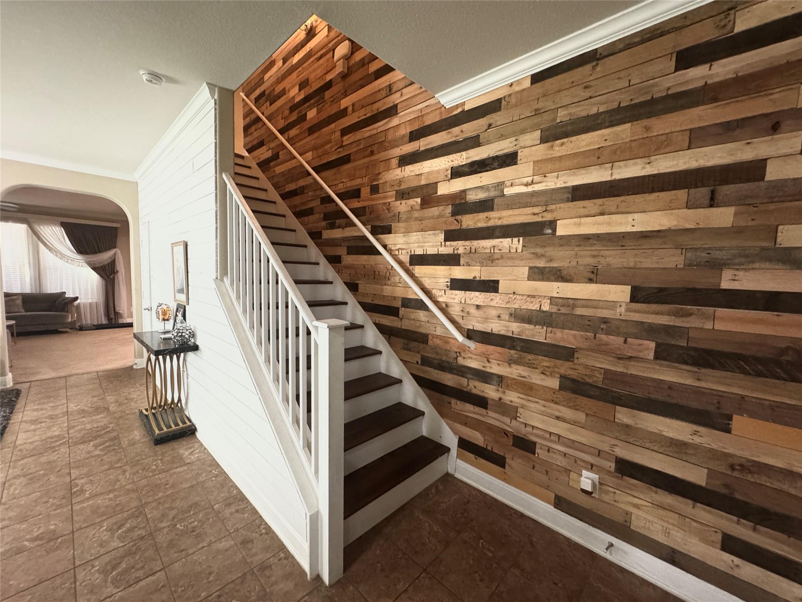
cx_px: 401
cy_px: 301
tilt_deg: -4.5
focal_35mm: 14
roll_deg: -1.6
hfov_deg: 102.1
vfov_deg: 85.7
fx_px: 324
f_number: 2.2
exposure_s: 1/60
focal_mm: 2.22
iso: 1000
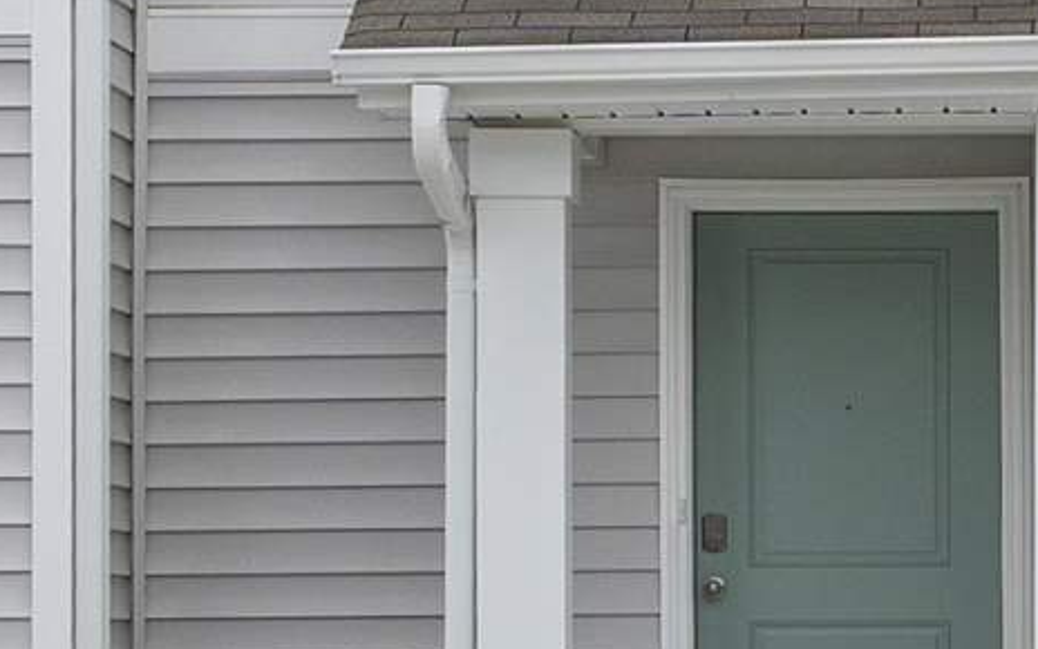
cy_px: -20
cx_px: 1239
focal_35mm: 162
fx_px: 4583
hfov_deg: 12.6
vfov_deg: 8.1
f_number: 8
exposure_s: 1/250
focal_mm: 24
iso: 250
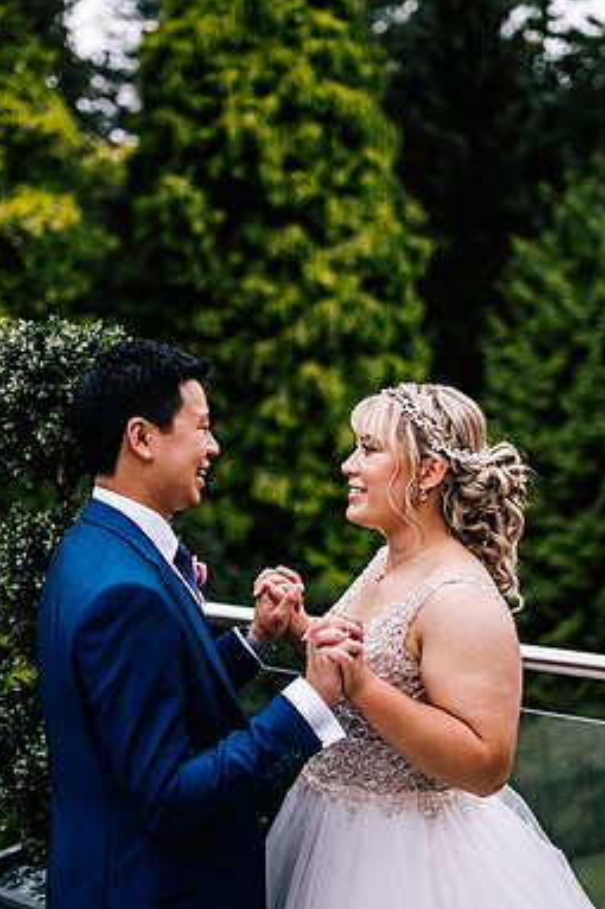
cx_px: 316
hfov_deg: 25.5
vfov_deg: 37.5
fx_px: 1337
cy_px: 454
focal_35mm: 53
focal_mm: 35
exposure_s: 1/250
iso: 125
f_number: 1.4
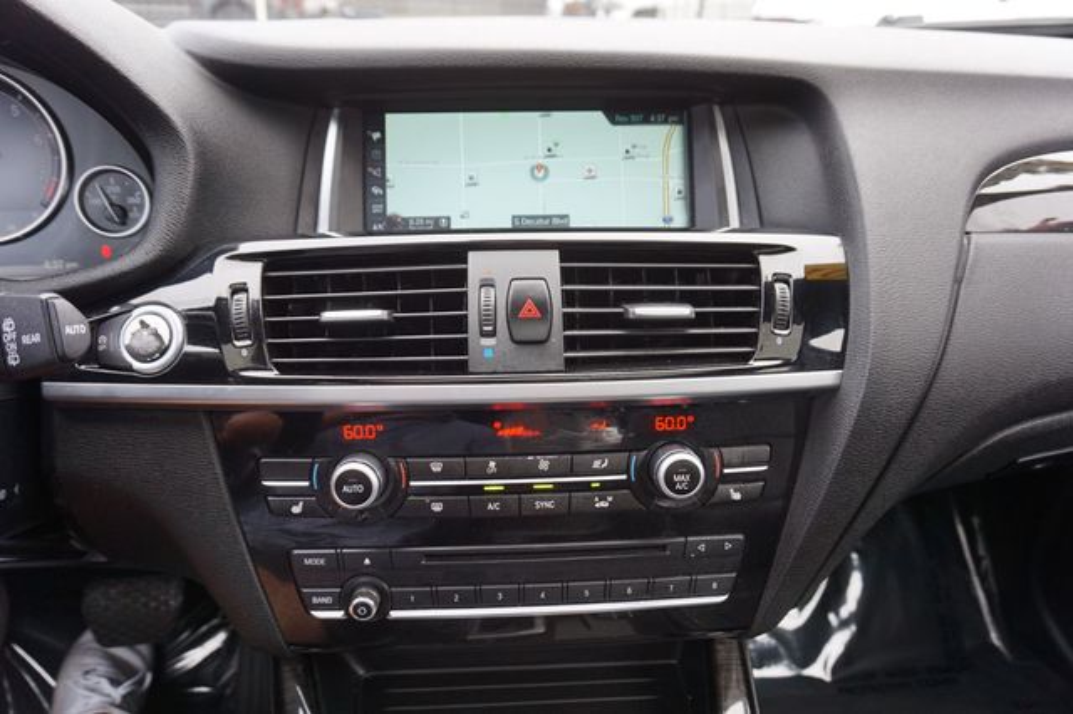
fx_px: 715
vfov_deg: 53.1
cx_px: 536
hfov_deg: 73.8
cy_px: 357
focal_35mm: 24
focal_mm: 16
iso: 200
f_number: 4
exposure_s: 1/60
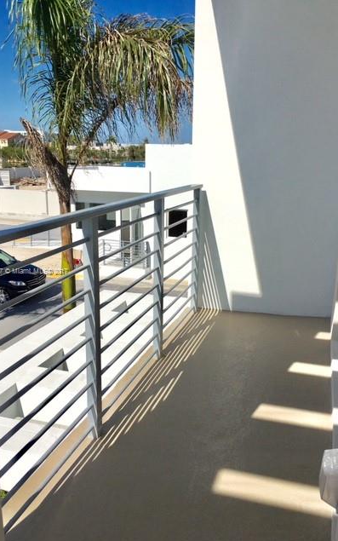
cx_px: 175
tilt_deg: -13.3
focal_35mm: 31
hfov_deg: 40.6
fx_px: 457
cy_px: 272
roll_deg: -0.5
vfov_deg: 61.2
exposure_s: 1/5495
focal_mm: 4.15
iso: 25
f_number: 2.2
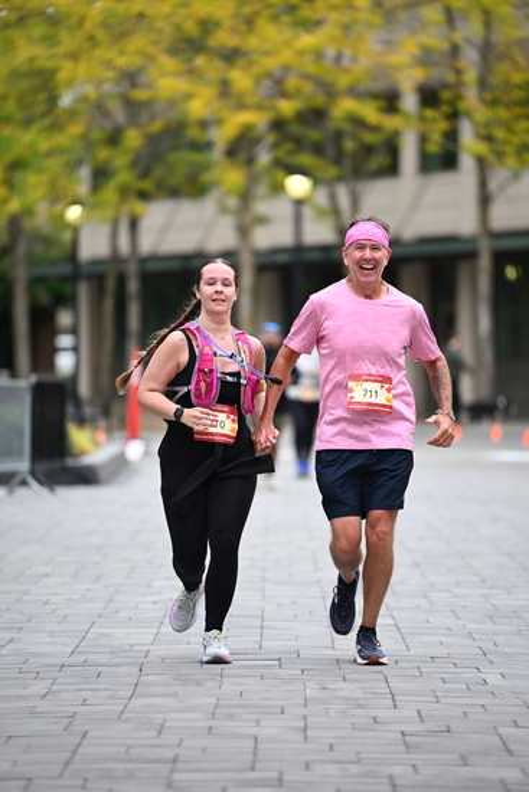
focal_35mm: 200
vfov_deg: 10.3
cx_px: 264
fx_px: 4405
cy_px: 396
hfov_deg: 6.9
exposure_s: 1/1600
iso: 640
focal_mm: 200
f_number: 2.8
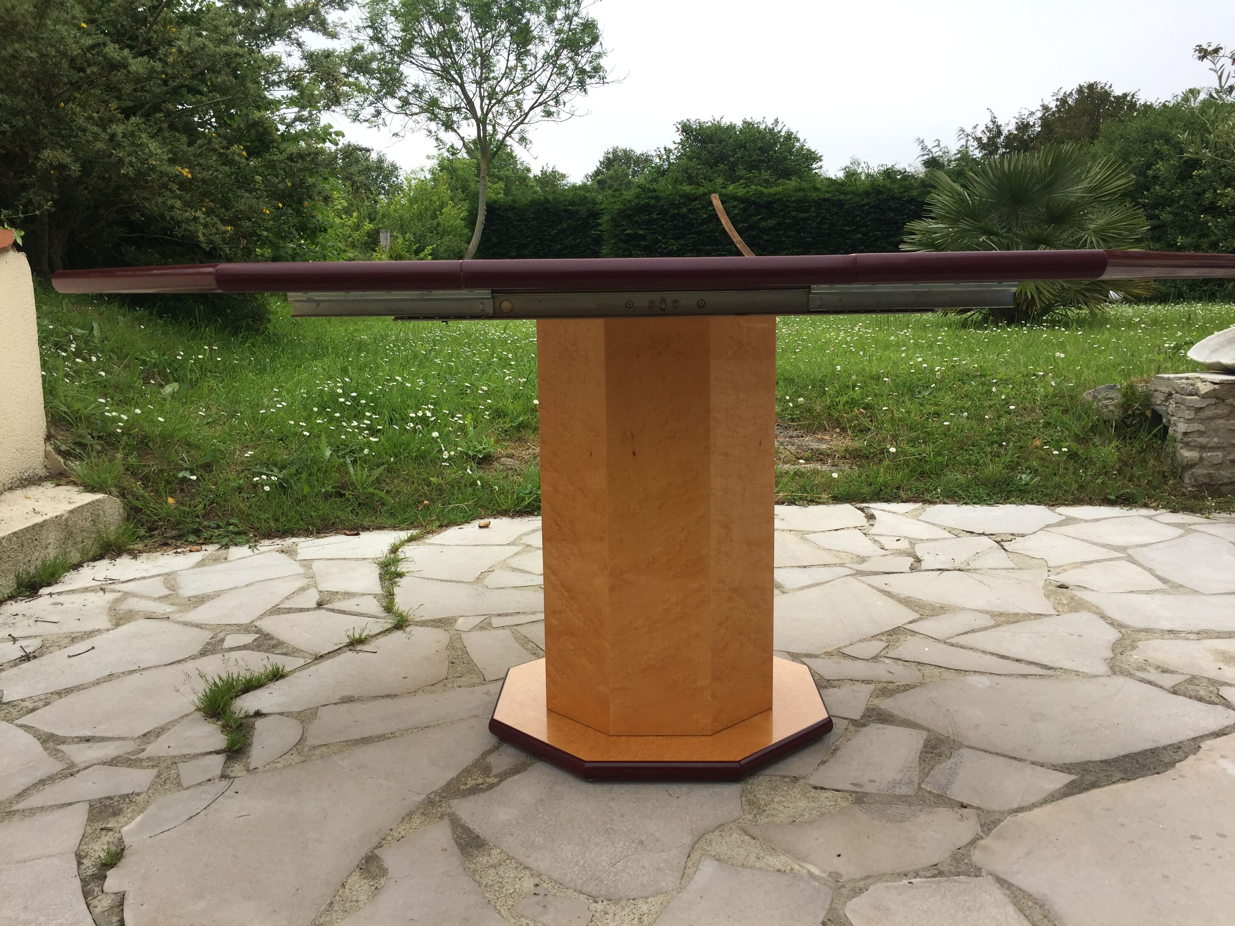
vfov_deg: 48.2
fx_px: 1035
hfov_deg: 61.7
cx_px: 618
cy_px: 463
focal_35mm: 29
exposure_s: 1/1130
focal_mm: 4.15
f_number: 2.2
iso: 32
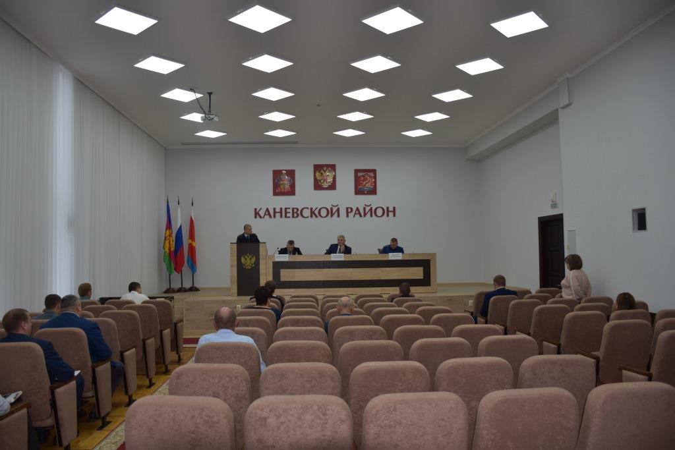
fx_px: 506
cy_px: 225
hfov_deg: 67.4
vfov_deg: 47.9
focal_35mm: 27
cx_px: 338
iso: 100
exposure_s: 1/60
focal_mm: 18
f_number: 3.5
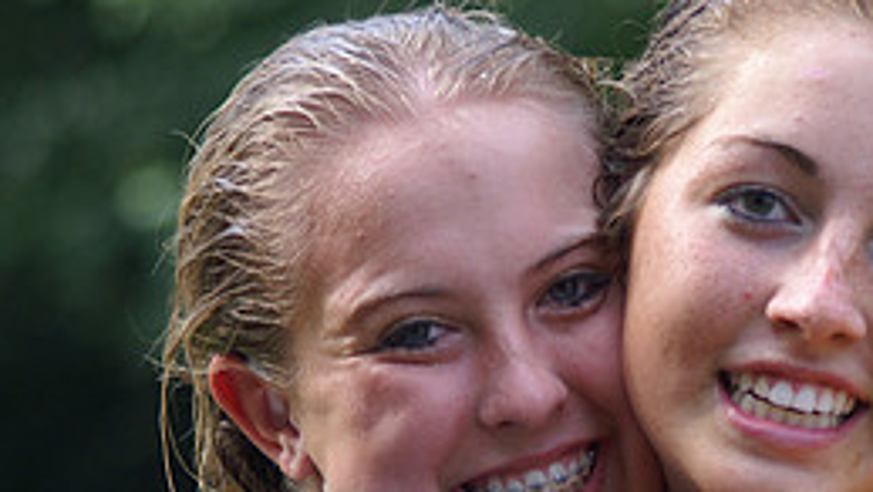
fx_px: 8963
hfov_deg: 5.6
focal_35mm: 387
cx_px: 671
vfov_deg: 3.1
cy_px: 452
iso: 250
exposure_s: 1/250
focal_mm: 110
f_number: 4
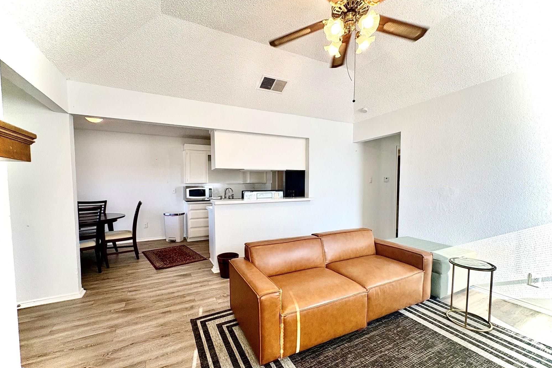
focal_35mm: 15
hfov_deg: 100.4
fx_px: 230
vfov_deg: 77.2
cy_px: 197
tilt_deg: -2.9
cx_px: 274
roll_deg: +0.9
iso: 64
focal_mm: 2.22
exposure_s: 1/120
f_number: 2.2
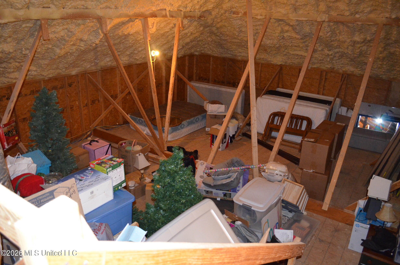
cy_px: 132
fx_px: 299
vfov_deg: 47.7
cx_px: 200
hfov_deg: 67.5
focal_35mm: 27
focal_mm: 18
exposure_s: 1/60
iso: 3200
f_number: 3.5
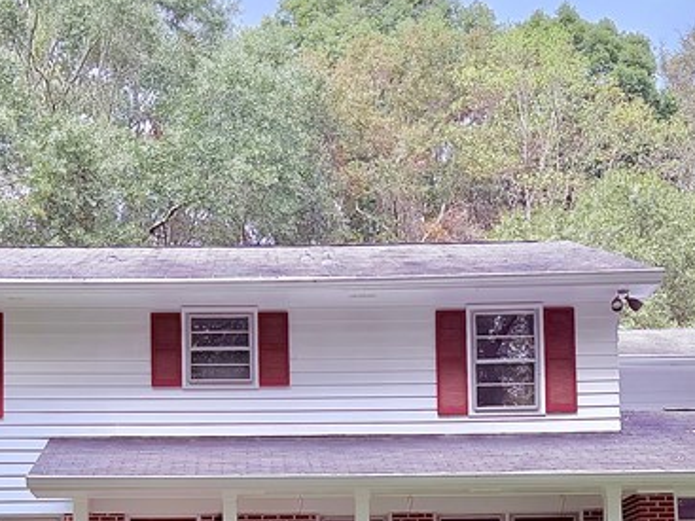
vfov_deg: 21.0
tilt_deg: +3.9
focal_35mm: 67
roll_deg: +1.6
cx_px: 261
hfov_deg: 28.9
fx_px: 1345
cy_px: 555
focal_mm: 6.76
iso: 100
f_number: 1.78
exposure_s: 1/622
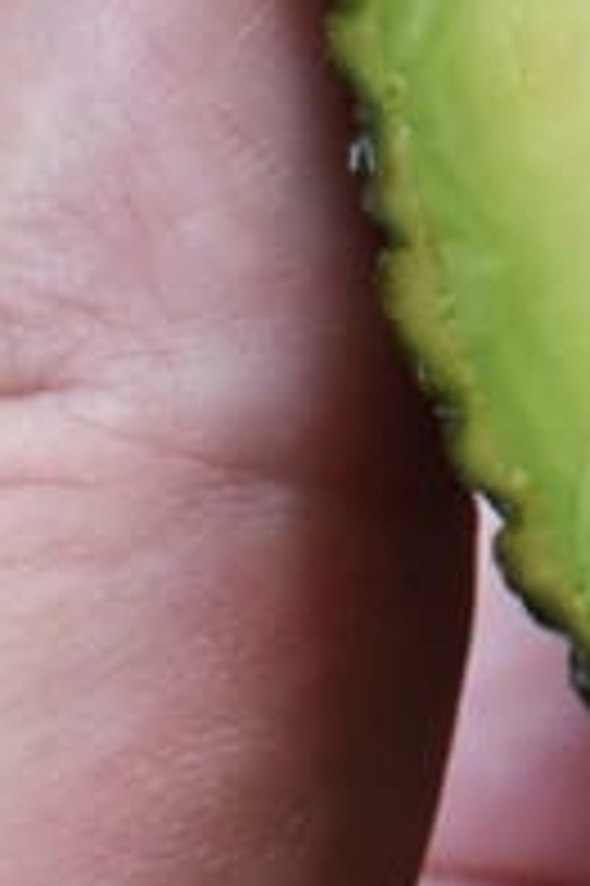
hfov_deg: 4.8
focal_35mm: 280
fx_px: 6887
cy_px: -414
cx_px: 1419
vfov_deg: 7.3
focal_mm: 35
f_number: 5
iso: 800
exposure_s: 1/100
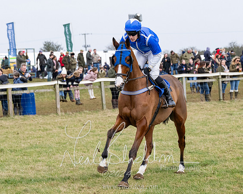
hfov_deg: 12.3
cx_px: 119
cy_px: 101
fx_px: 1124
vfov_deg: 9.9
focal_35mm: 156
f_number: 4
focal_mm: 72
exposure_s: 1/1600
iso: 800
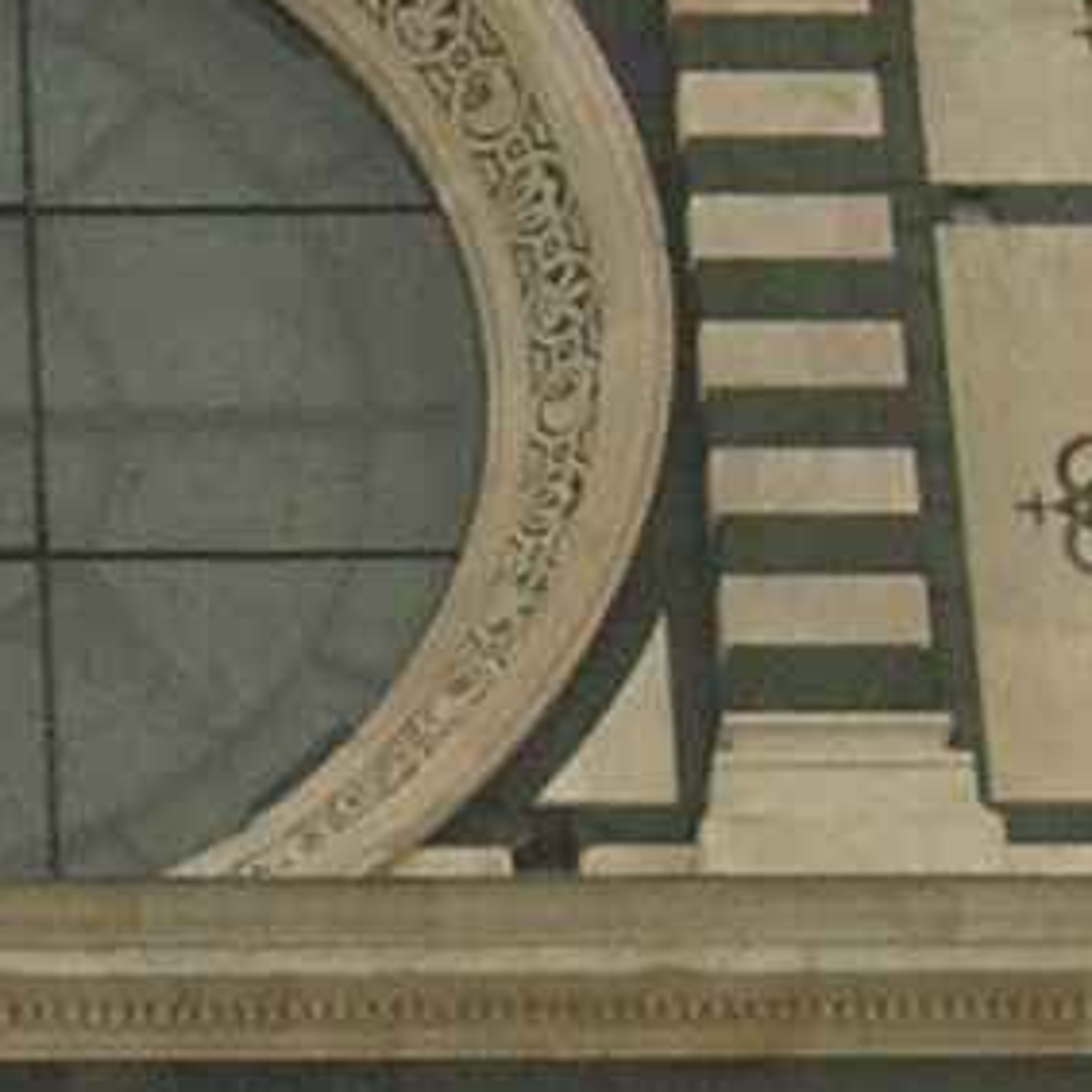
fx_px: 8923
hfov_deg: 6.9
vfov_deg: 7.0
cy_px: 957
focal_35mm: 250
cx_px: -316
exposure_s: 1/101
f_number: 2.8
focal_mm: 5.8
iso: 50
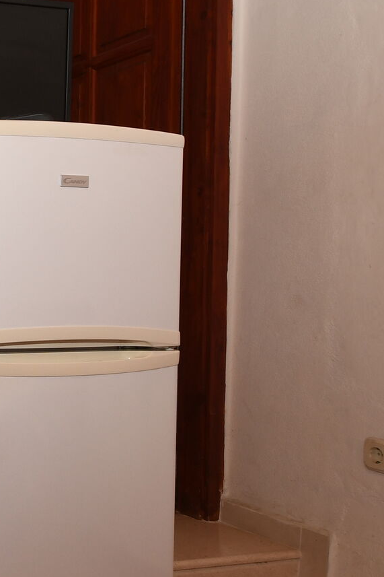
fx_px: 784
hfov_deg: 20.7
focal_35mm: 49
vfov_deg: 40.3
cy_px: 297
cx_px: -274
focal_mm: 10
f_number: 8
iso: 250
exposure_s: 1/100
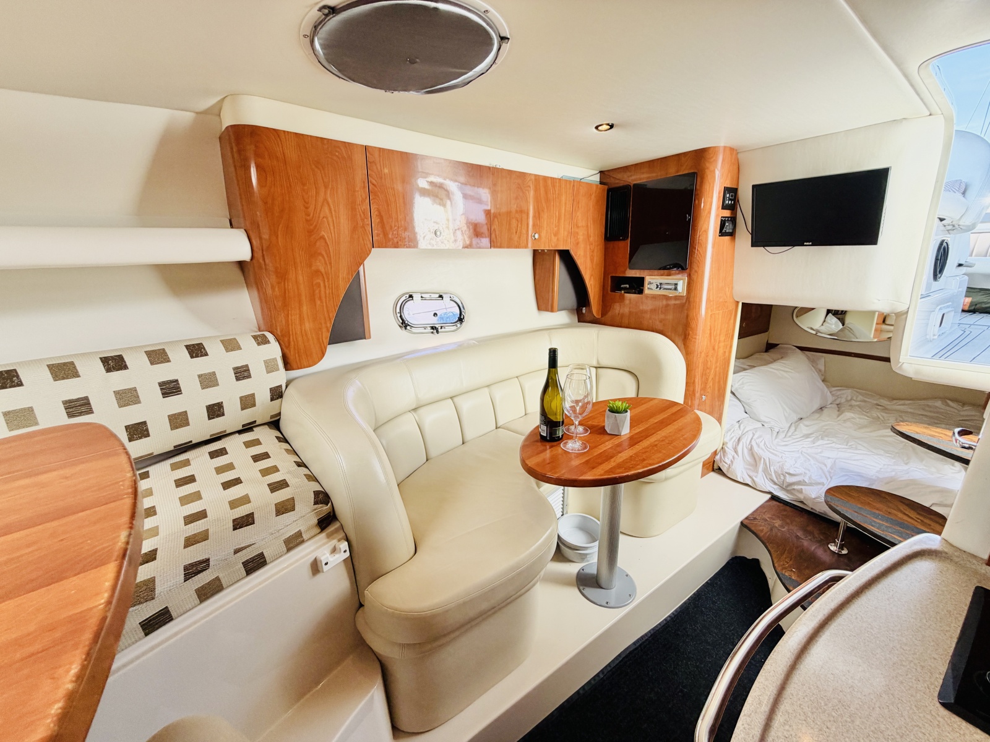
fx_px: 400
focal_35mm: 14
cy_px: 371
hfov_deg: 102.1
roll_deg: +3.4
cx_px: 495
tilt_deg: -14.2
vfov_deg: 85.7
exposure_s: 1/121
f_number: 2.2
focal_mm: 2.22
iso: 80
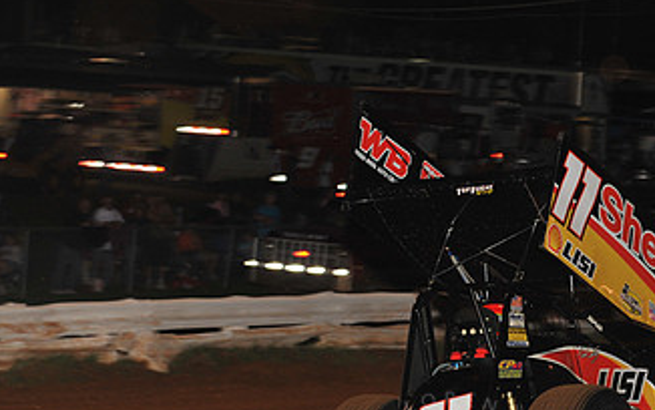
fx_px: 3393
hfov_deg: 11.0
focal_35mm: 190
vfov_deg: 6.9
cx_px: 450
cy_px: 328
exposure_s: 1/320
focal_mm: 105
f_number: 7.1
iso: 1000
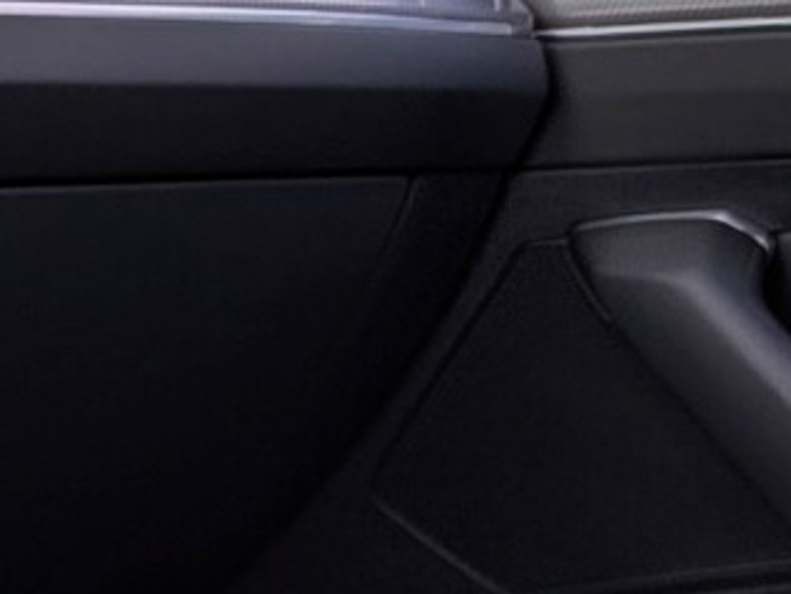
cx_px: -898
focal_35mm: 121
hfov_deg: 13.4
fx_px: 2766
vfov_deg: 12.1
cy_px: 559
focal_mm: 4.53
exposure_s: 1/201
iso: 30
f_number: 1.7
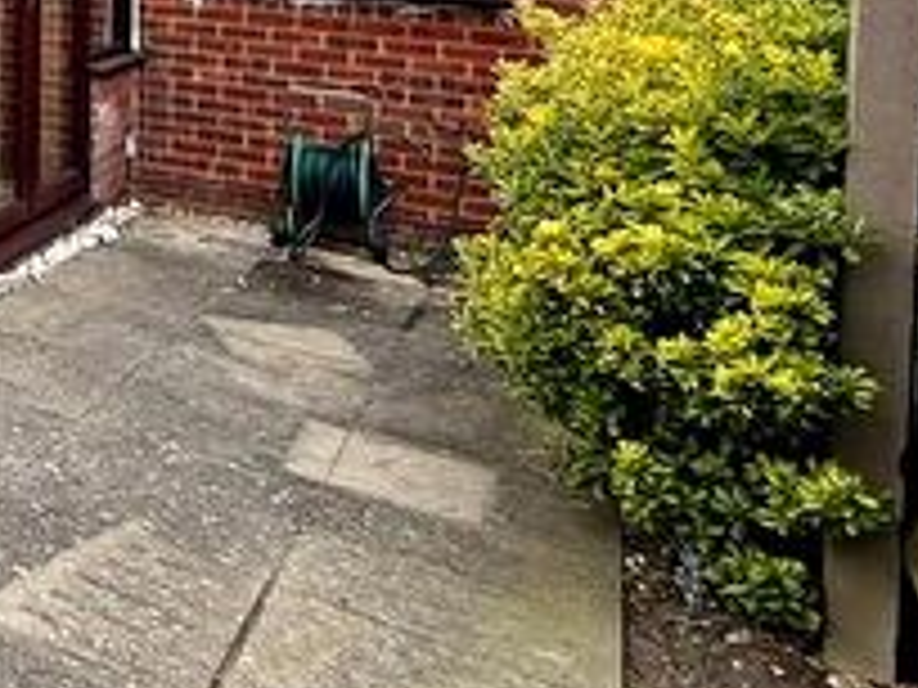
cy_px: -151
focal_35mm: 48
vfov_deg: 26.6
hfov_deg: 27.3
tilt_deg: +2.4
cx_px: -464
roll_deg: -1.2
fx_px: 1273
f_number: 2.2
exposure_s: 1/770
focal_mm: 2.22
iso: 20
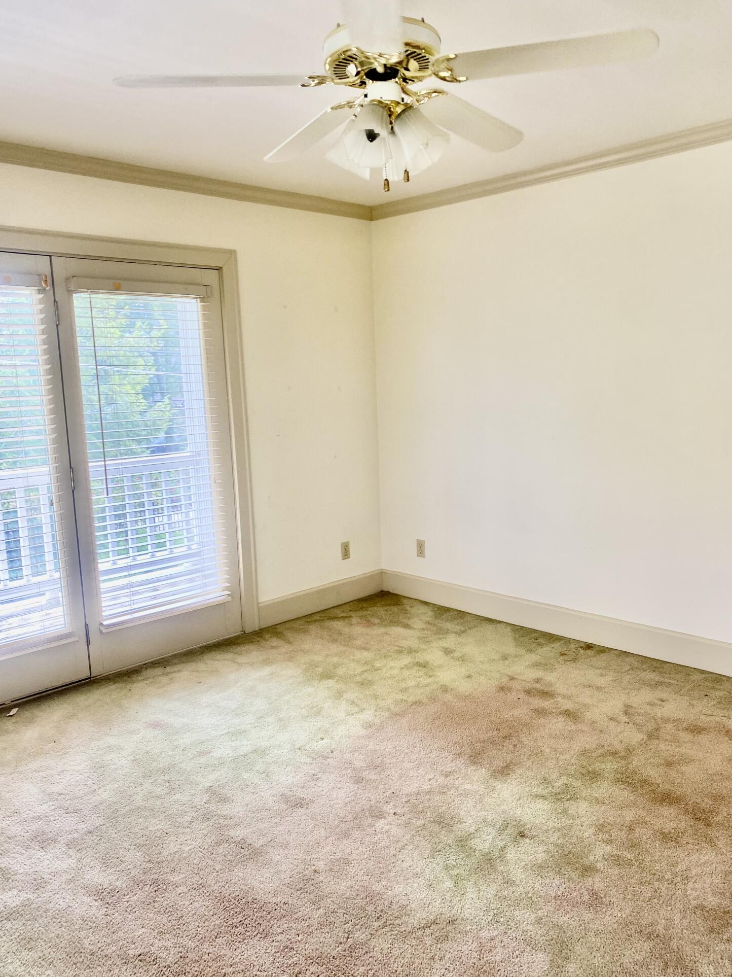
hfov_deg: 51.3
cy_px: 495
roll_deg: +1.9
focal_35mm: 27
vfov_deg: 65.3
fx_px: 761
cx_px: 360
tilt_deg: -8.7
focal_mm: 4.25
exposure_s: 1/60
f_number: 1.8
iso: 80
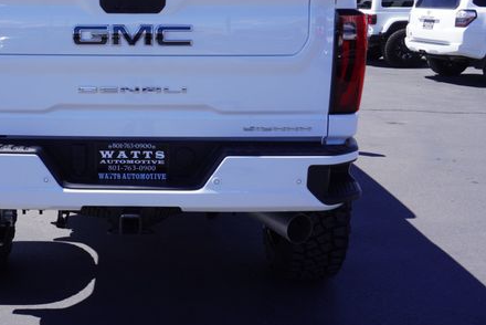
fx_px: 648
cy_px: 101
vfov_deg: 27.9
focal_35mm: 48
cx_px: 134
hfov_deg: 40.2
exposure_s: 1/125
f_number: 9
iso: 100
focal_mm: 22
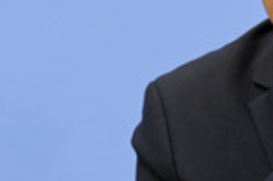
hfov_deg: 6.0
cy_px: 6
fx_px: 2588
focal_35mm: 342
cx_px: 377
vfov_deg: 4.0
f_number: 5
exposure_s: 1/800
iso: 4000
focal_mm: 112
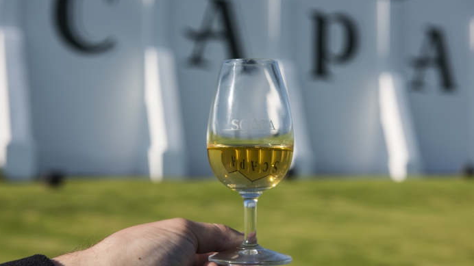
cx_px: 235
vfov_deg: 17.2
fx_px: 880
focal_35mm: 70
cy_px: 147
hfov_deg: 30.2
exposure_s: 1/400
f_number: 8
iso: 160
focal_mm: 66
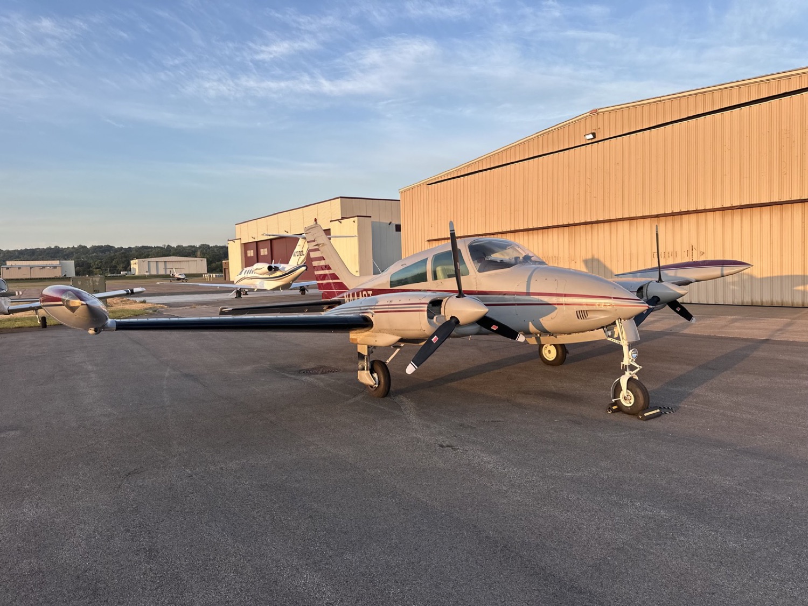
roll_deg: +2.0
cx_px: 404
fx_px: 560
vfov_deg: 56.8
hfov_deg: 71.6
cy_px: 303
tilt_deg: -2.7
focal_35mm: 24
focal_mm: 6.86
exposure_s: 1/903
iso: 80
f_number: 1.78
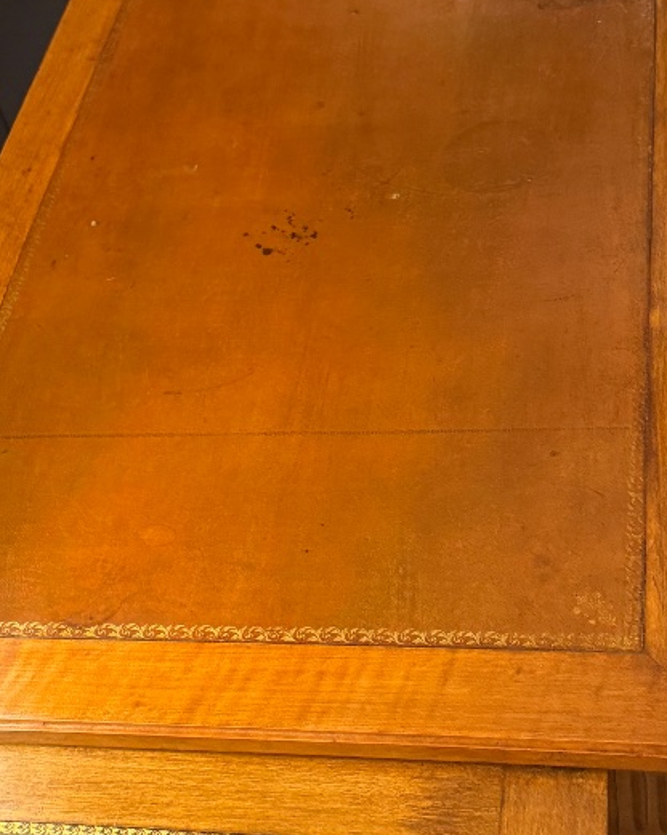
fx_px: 1334
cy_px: 502
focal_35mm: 54
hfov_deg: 28.1
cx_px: 337
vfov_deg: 34.7
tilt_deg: -50.3
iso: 640
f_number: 1.78
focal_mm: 6.76
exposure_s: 1/50
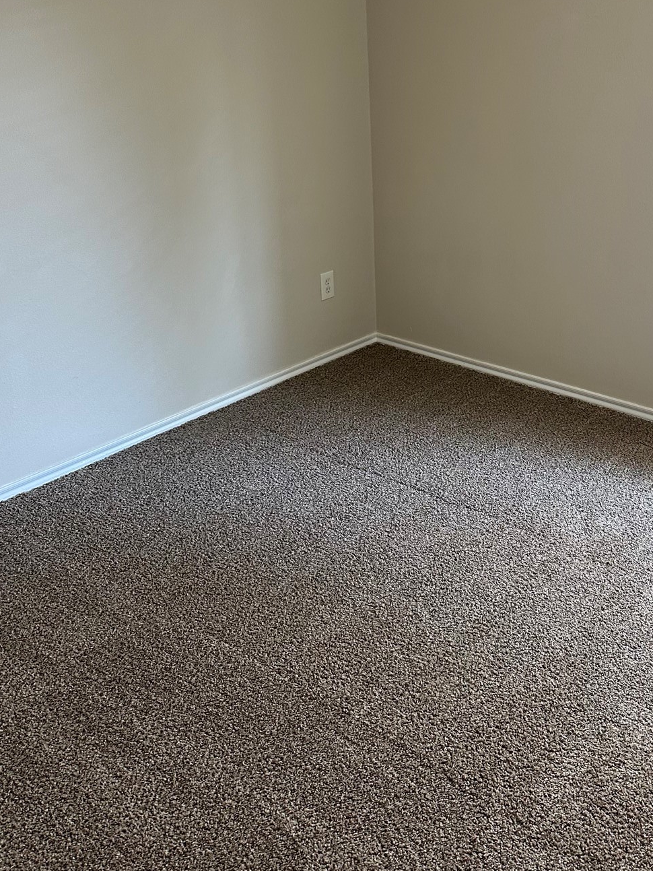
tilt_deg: -16.0
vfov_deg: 48.1
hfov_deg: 37.0
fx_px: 956
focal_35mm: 38
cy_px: 282
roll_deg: -0.1
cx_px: 477
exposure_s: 1/64
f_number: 1.78
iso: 250
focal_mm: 6.86
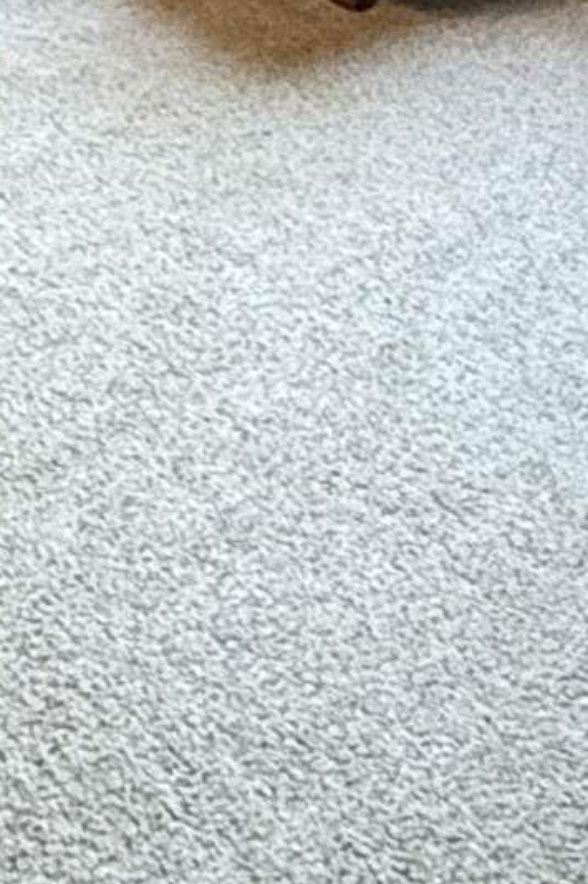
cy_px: -748
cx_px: -18
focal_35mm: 84
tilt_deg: -1.8
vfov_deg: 18.4
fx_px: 2059
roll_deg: -0.2
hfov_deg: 15.9
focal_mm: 2.22
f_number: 2.2
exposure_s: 1/60
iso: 400
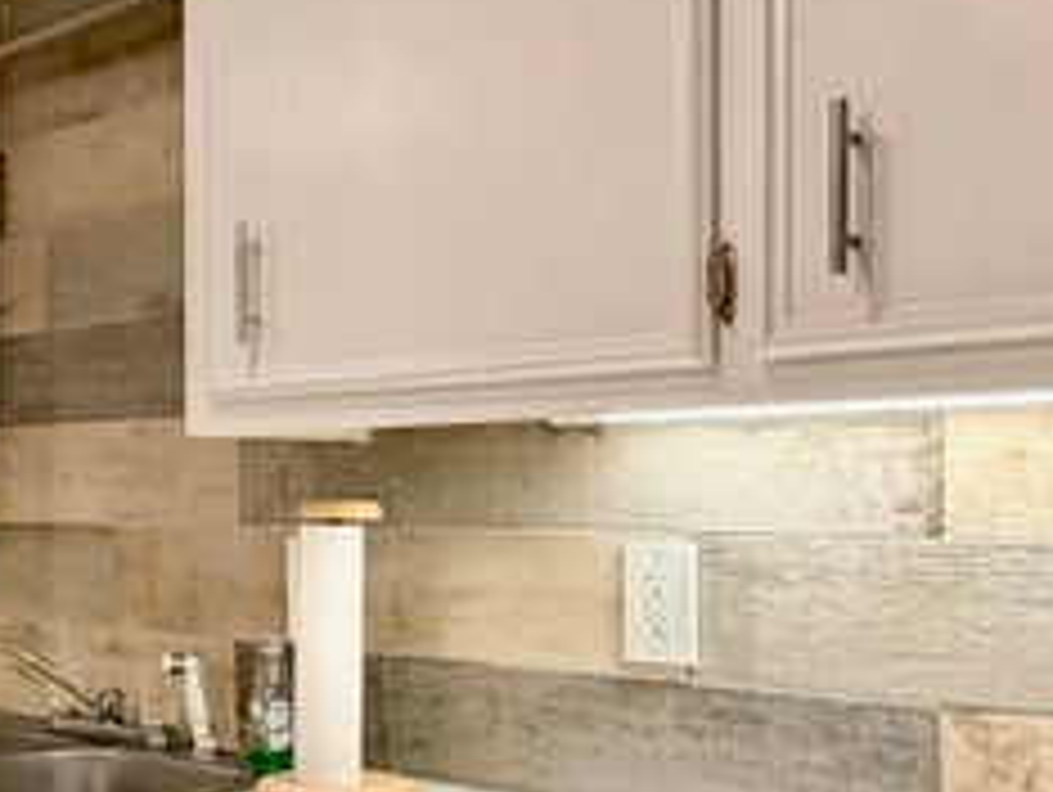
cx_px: 137
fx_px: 1553
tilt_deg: -1.1
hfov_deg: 35.6
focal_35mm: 51
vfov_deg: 28.5
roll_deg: -0.3
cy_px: 508
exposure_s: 1/120
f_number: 2.2
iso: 250
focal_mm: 2.22
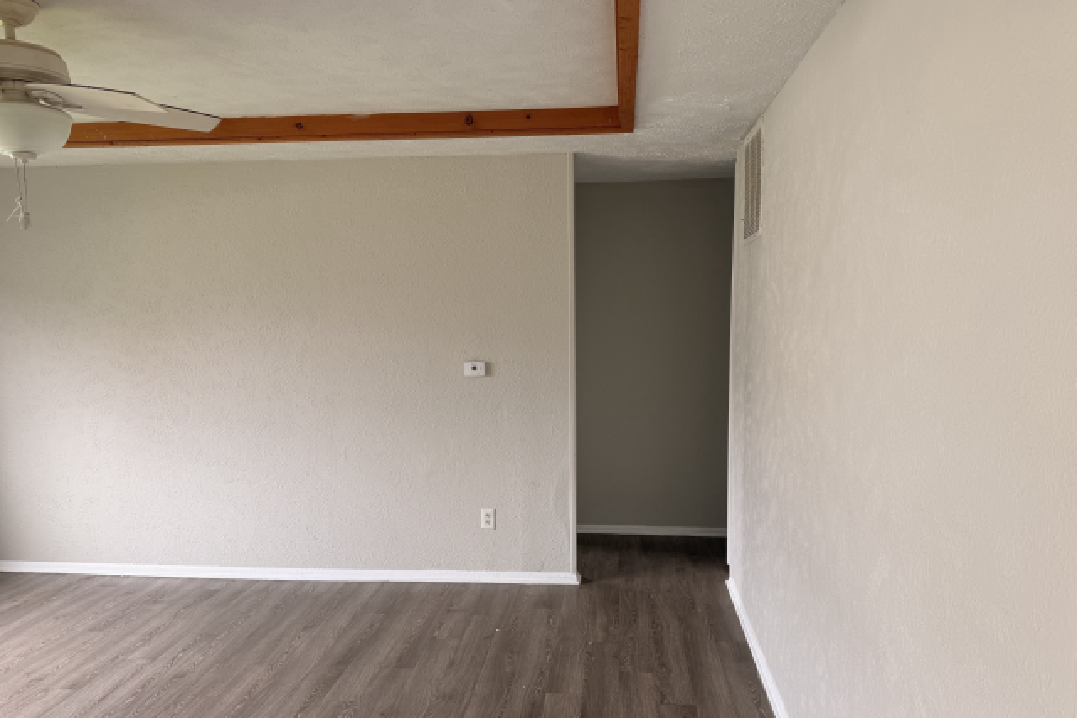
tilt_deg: -6.3
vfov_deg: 49.5
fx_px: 778
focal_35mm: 26
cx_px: 556
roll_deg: +1.5
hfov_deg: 69.4
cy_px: 395
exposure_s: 1/121
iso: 80
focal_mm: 6.76
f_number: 1.78
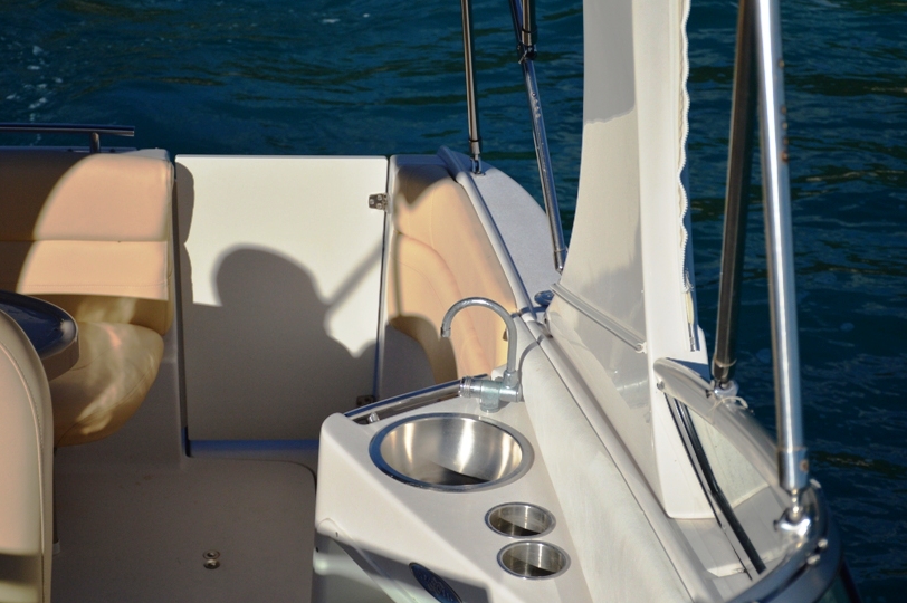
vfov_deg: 17.0
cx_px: 481
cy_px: 313
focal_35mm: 80
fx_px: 2014
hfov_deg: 25.4
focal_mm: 48
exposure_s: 1/4000
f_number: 4.5
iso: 220
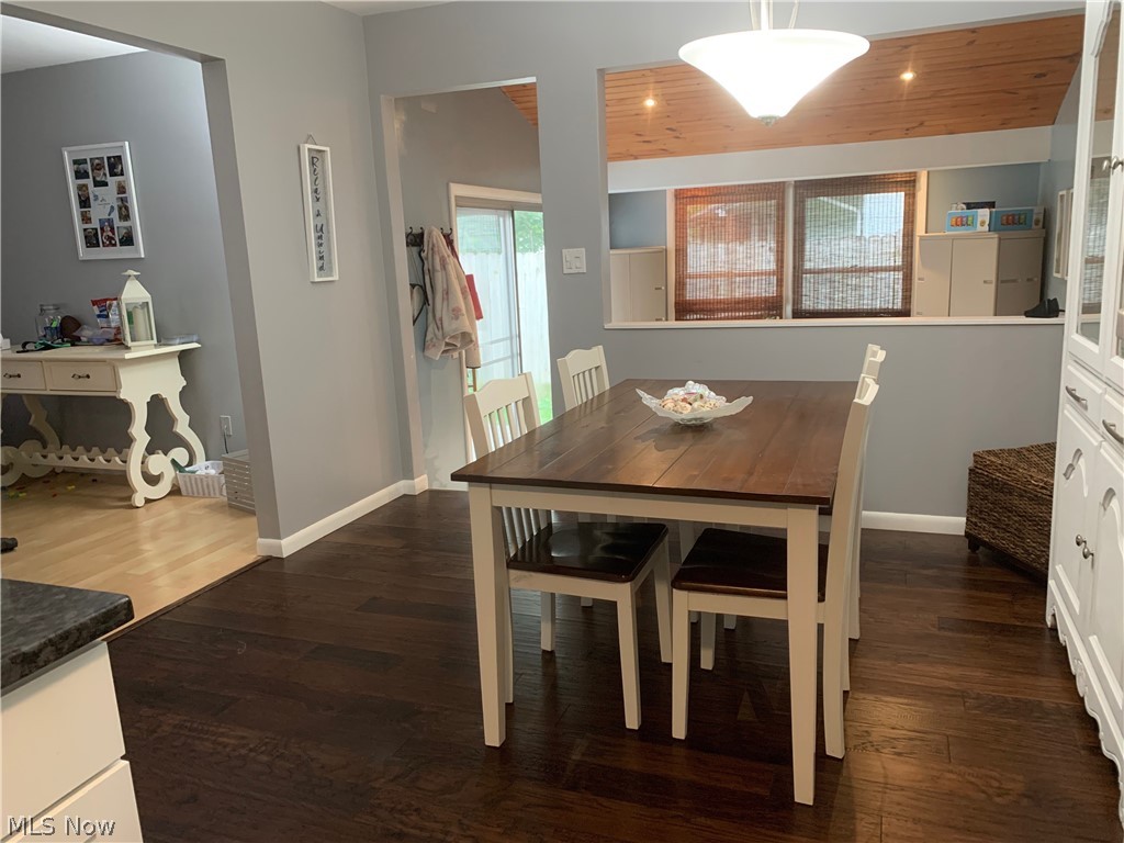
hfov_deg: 67.3
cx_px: 562
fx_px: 844
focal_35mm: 26
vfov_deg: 53.1
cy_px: 422
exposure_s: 1/60
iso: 250
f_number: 1.8
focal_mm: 4.25
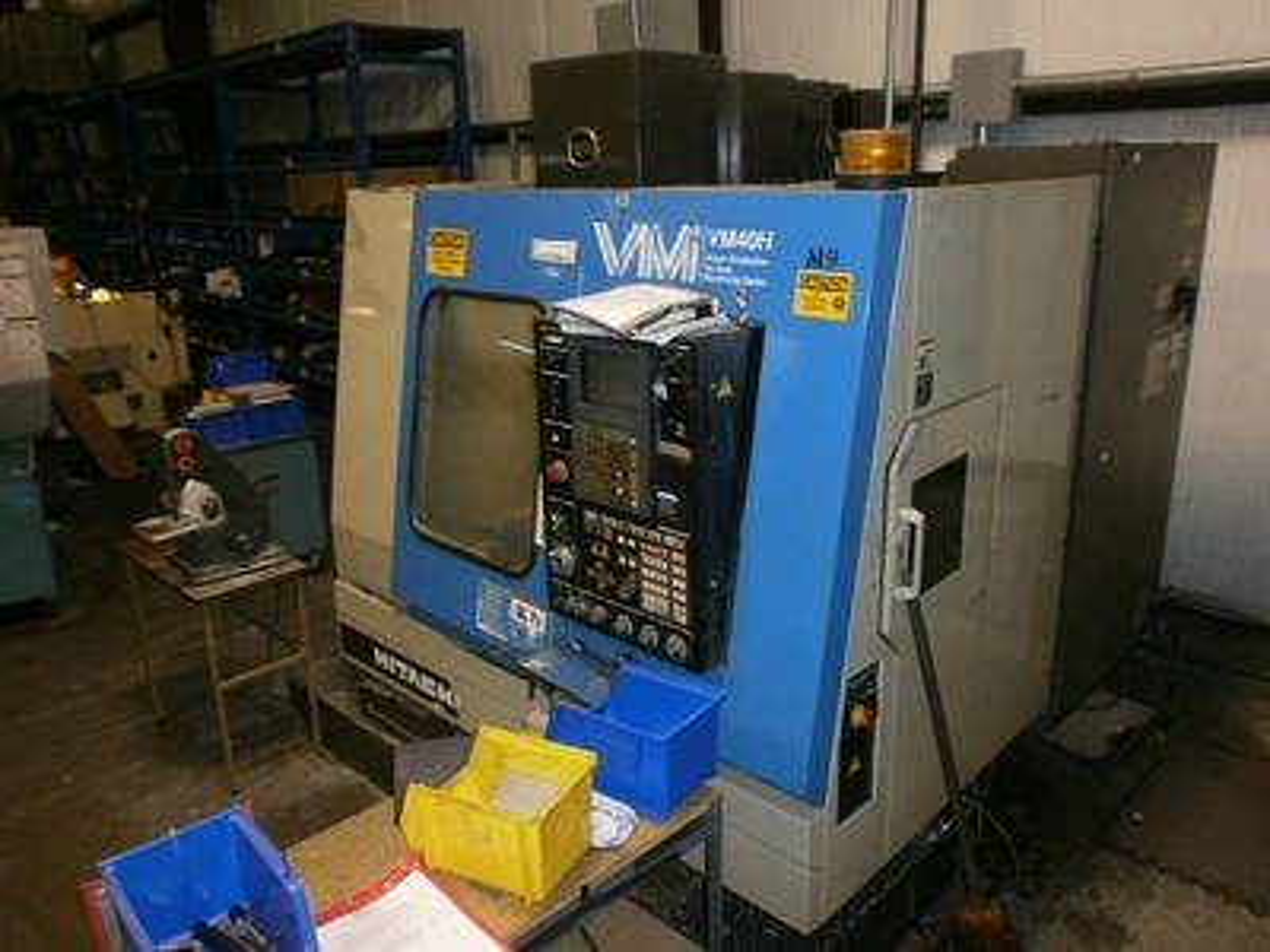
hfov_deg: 65.3
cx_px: 635
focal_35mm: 27
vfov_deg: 51.4
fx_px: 991
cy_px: 476
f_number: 2.9
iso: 160
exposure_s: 1/30
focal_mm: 4.8
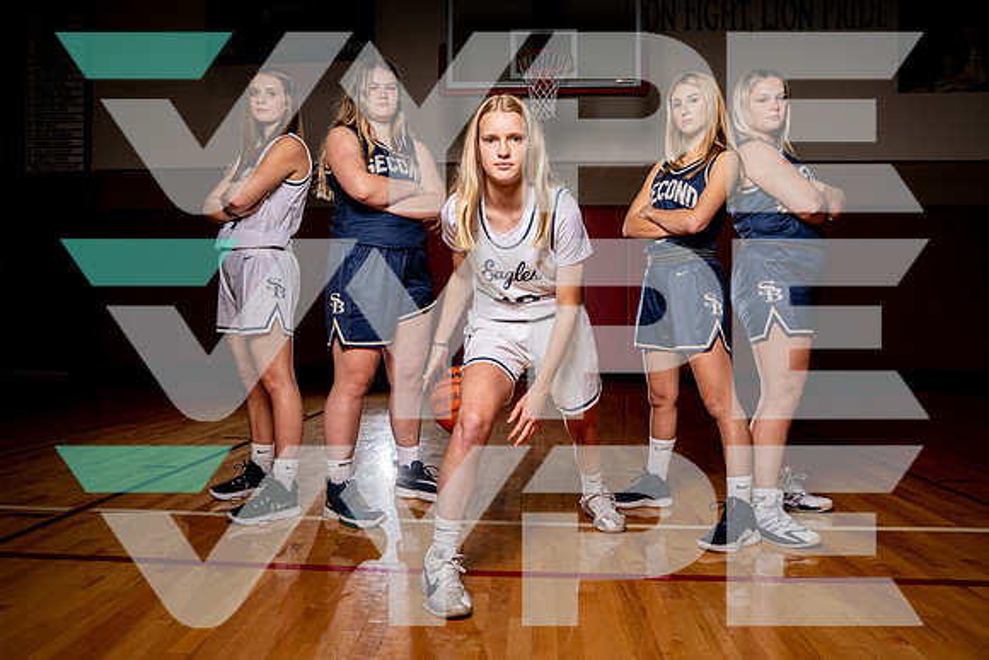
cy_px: 330
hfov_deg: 67.4
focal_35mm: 27
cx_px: 494
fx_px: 742
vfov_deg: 48.0
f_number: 8
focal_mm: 27
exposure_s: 1/250
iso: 100
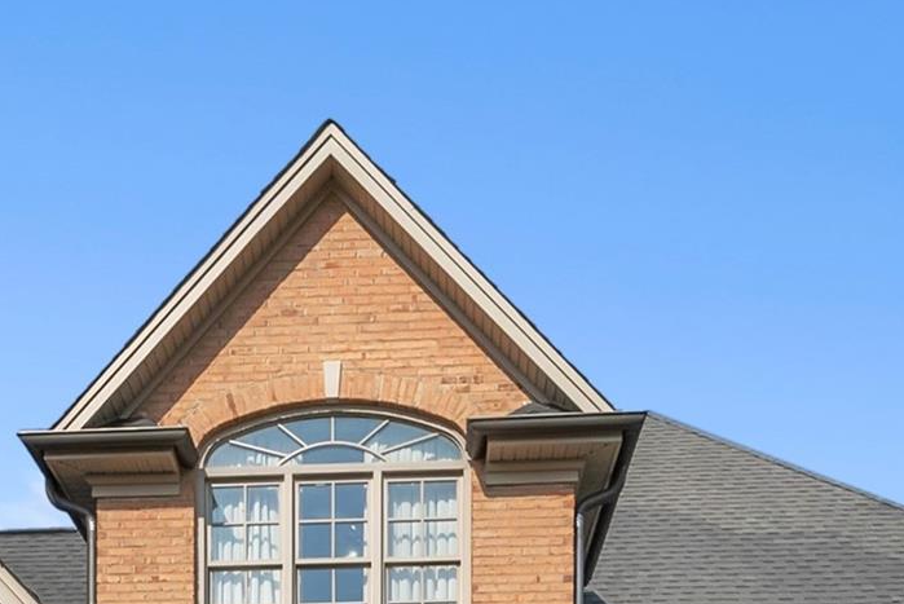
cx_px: 349
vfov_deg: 30.0
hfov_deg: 47.0
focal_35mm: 41
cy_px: 631
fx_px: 1030
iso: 2500
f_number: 9
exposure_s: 1/6400
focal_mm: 14
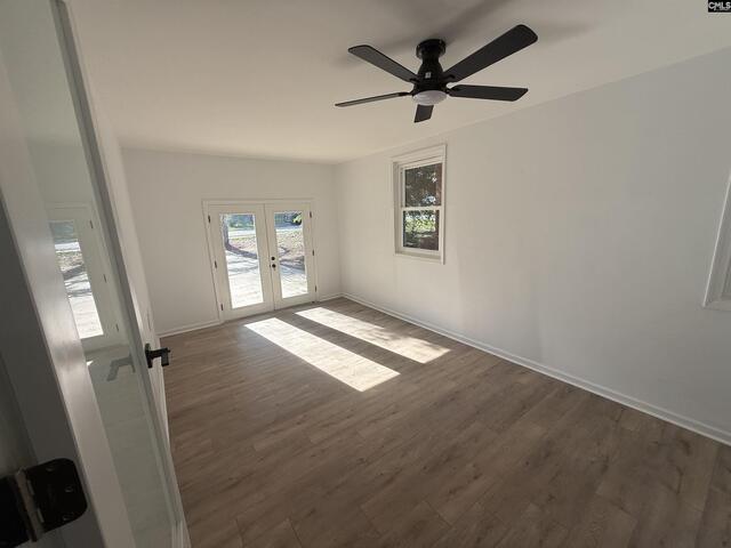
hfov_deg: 102.1
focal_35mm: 14
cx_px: 366
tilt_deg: -11.7
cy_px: 274
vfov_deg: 85.7
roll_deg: +2.1
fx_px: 296
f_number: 2.2
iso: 50
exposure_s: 1/307
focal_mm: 2.22
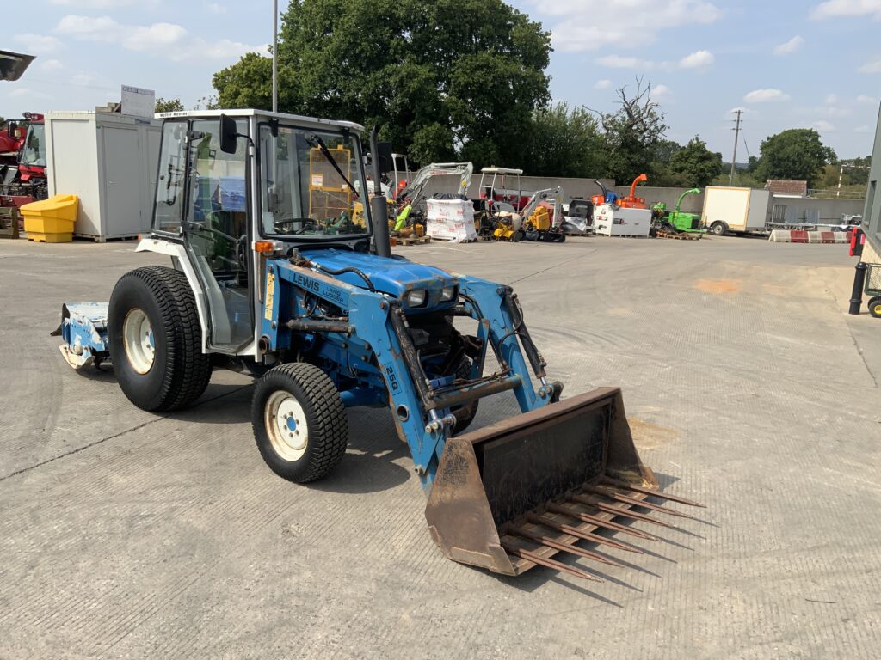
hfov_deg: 61.7
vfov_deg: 48.2
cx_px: 440
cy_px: 330
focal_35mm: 29
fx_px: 738
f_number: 1.8
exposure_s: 1/1730
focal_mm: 3
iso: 16
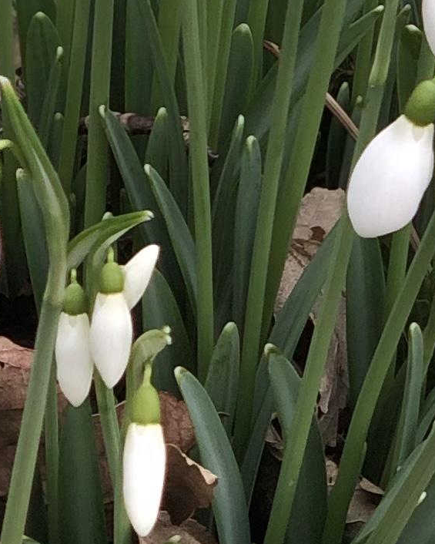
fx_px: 4666
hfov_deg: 5.3
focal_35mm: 290
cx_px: -127
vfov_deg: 6.6
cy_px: -303
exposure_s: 1/60
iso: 20
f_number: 2.4
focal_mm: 6
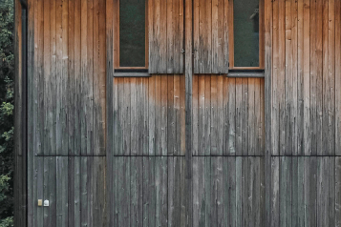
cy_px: -21
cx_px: 324
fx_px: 1235
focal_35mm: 130
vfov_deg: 10.4
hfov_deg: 15.5
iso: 100
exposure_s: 1/160
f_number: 6.3
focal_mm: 31
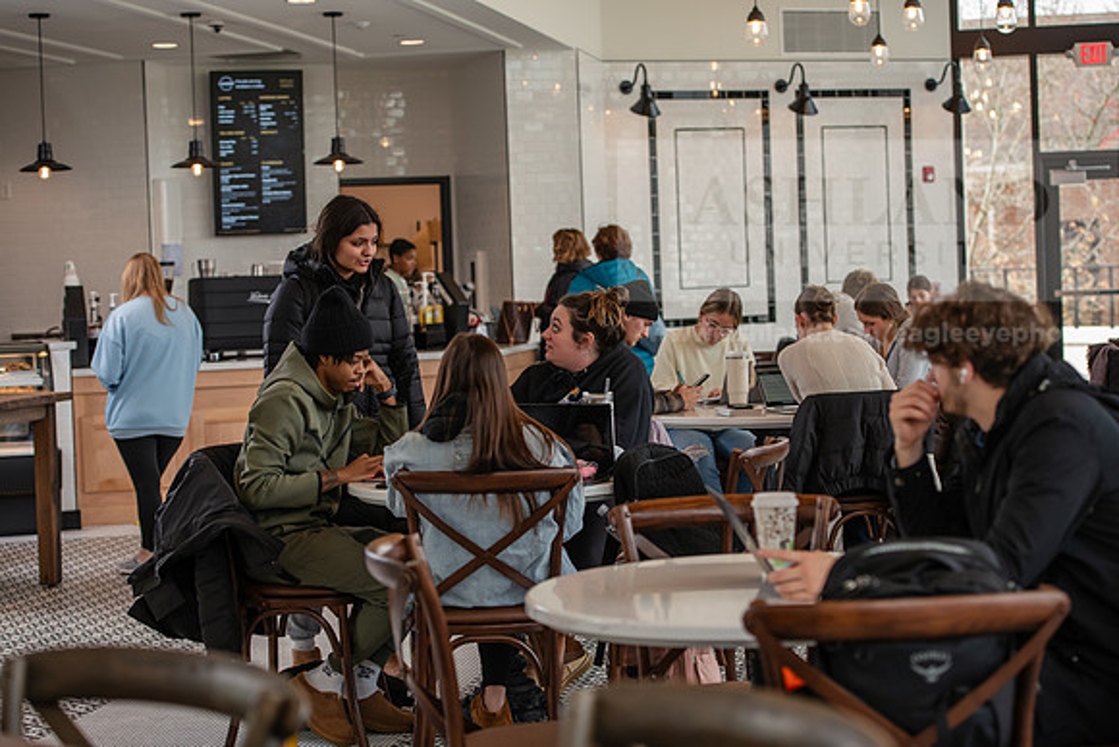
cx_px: 560
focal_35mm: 70
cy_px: 374
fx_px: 2176
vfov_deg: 19.5
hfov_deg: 28.8
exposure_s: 1/200
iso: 400
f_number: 3.5
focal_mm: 70
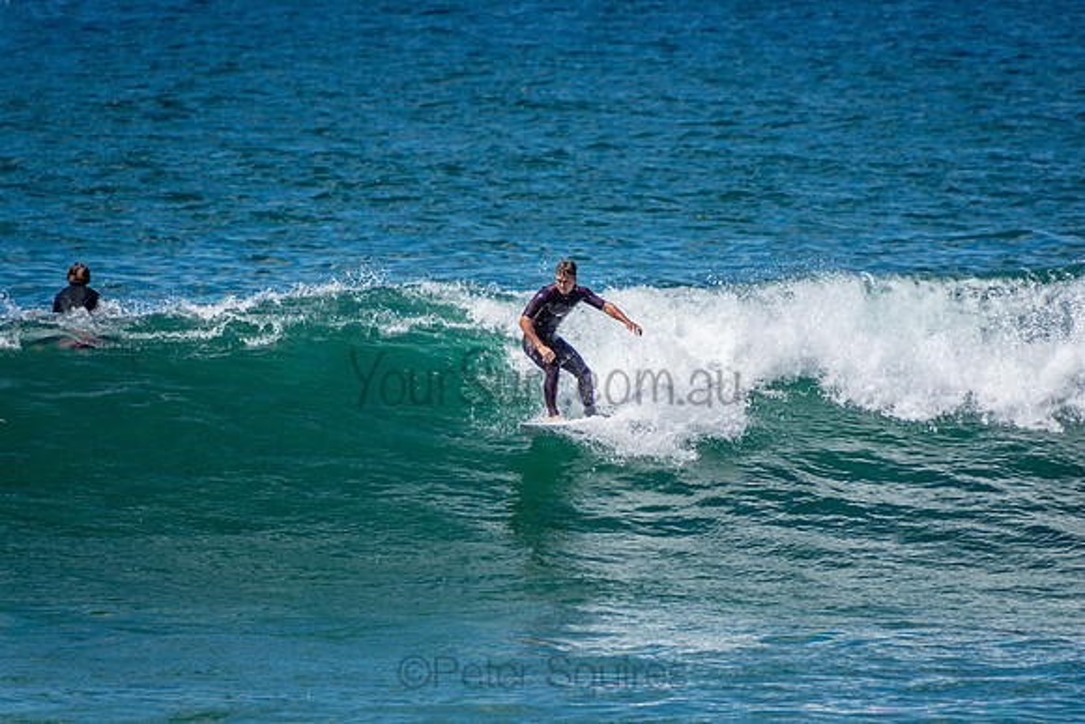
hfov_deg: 3.4
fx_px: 18087
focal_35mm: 600
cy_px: 362
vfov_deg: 2.3
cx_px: 542
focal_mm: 400
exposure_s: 1/2000
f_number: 5.6
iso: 360
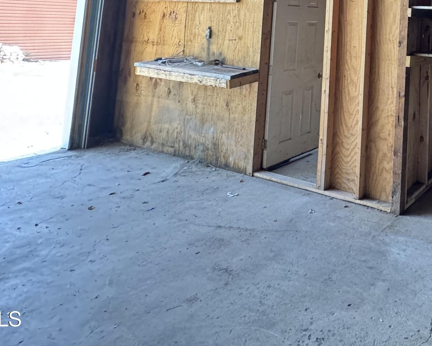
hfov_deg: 47.0
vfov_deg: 40.1
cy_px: -15
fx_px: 396
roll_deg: -1.0
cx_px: 437
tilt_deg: +6.7
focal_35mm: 31
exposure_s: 1/99
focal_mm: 2.22
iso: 320
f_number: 2.2
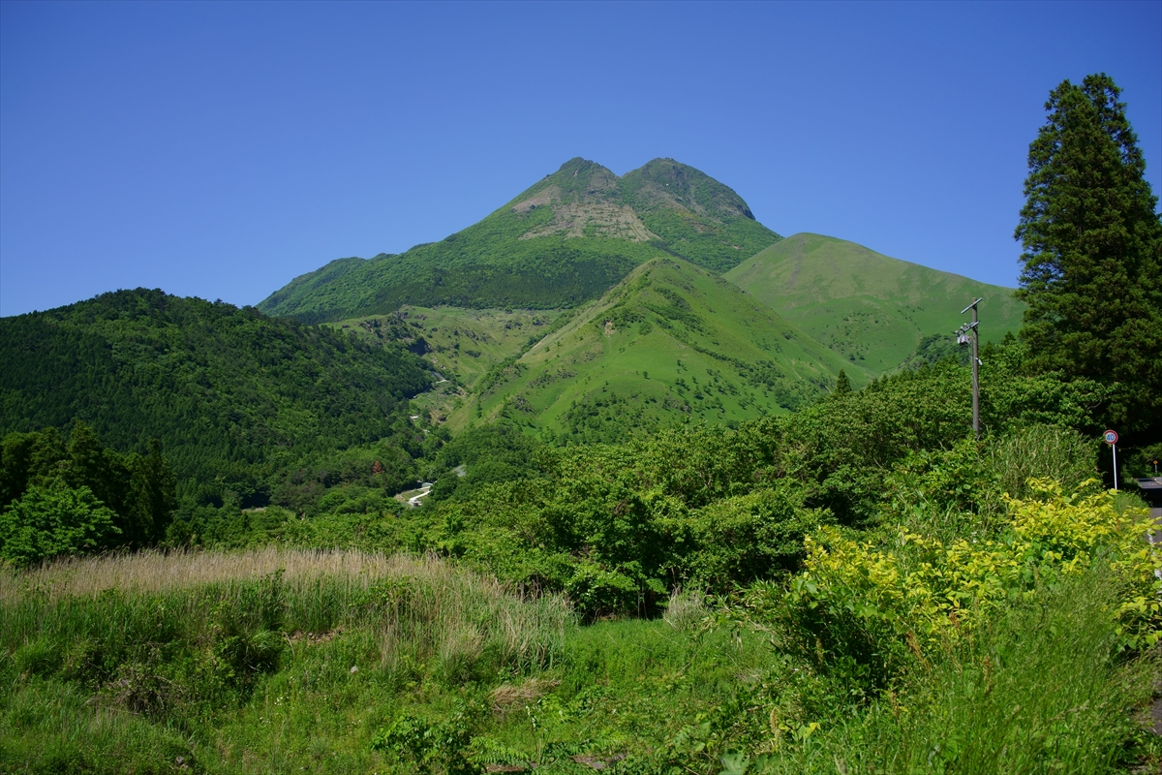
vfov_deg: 37.9
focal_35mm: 35
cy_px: 388
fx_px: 1130
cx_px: 581
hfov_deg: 54.4
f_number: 8
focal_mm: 35
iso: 100
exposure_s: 1/320
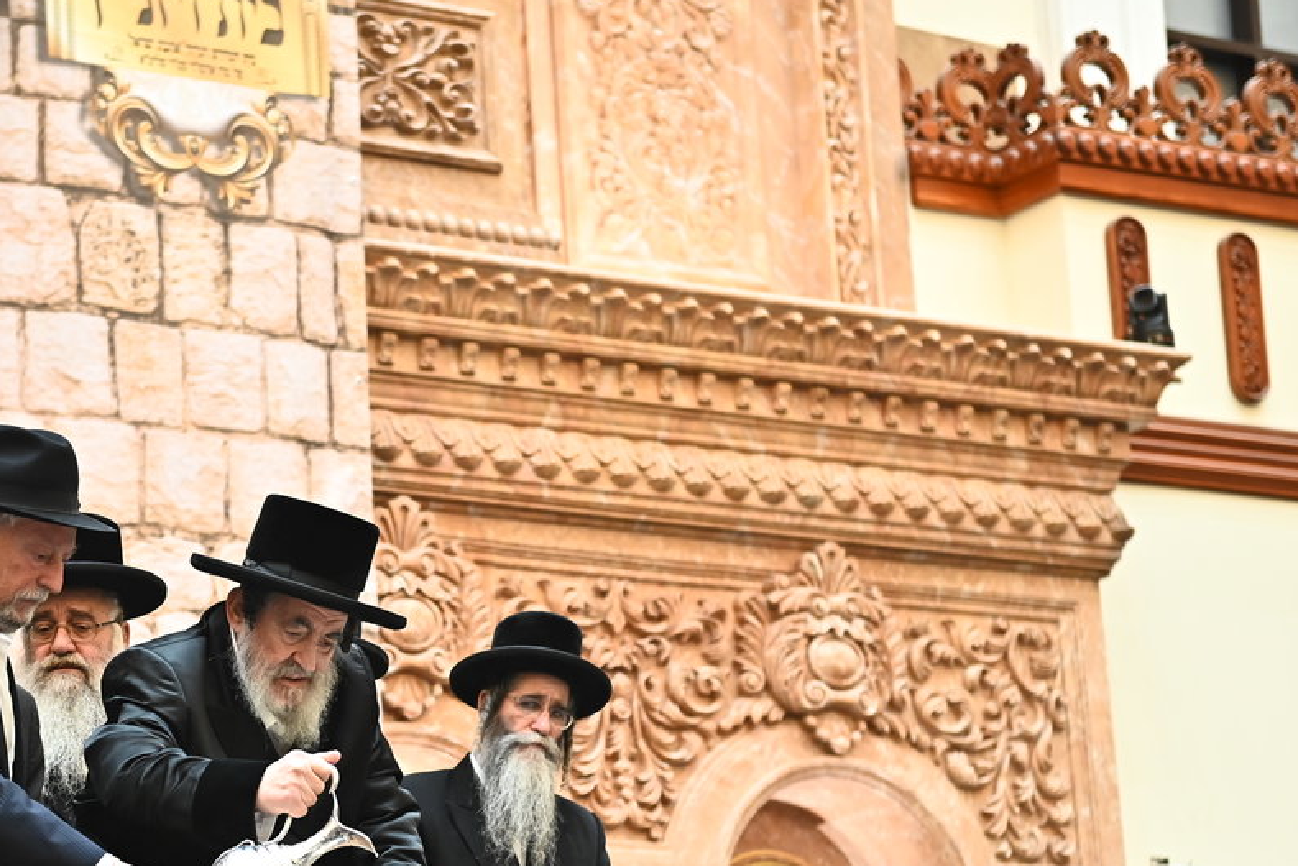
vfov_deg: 11.0
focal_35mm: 124
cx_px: 281
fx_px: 4471
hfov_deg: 16.4
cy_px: 706
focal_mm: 70
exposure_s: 1/160
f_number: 3.2
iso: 2000
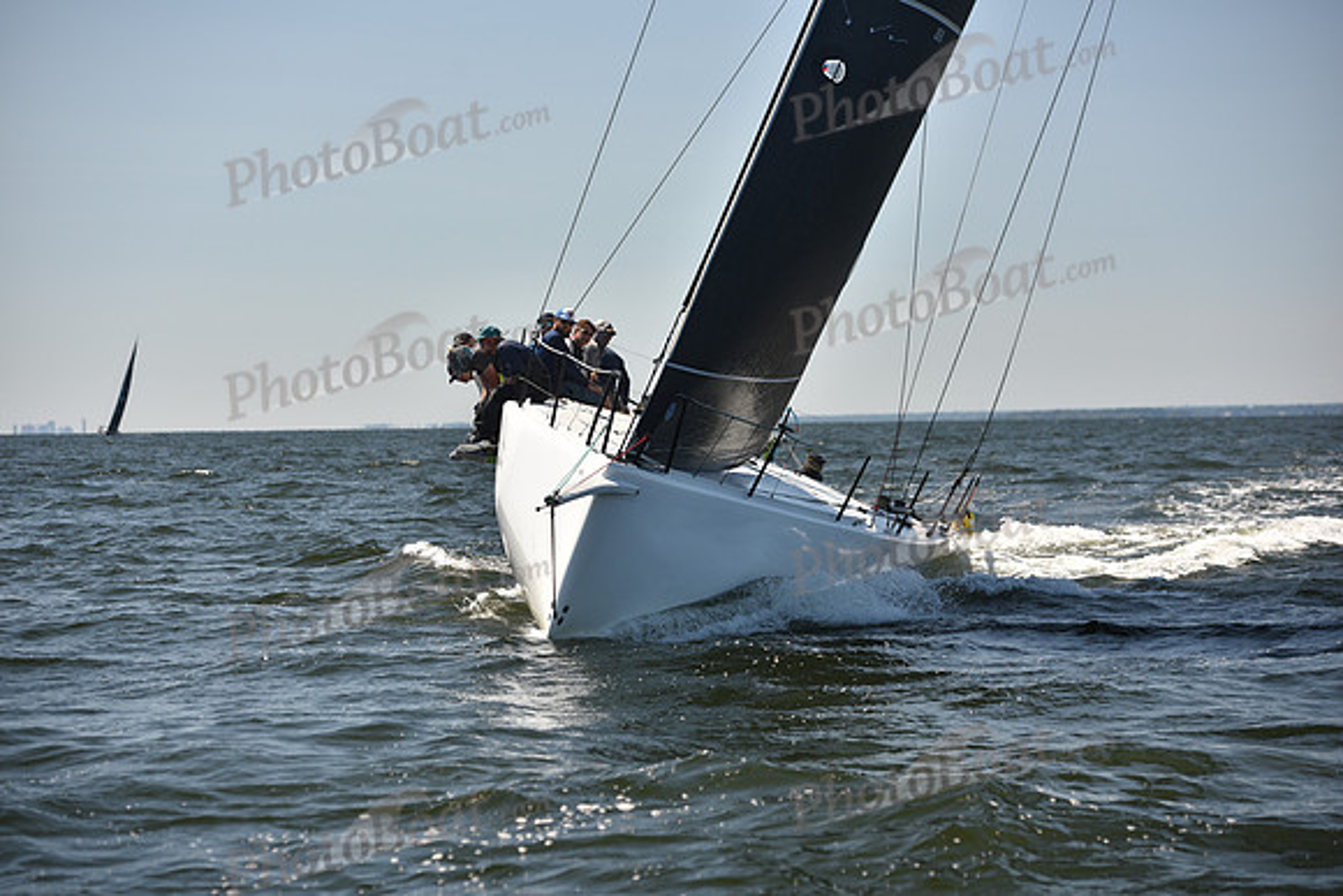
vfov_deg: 12.5
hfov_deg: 18.6
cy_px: 448
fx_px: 4104
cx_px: 672
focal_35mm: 110
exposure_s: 1/1000
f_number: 4
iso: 250
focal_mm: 110
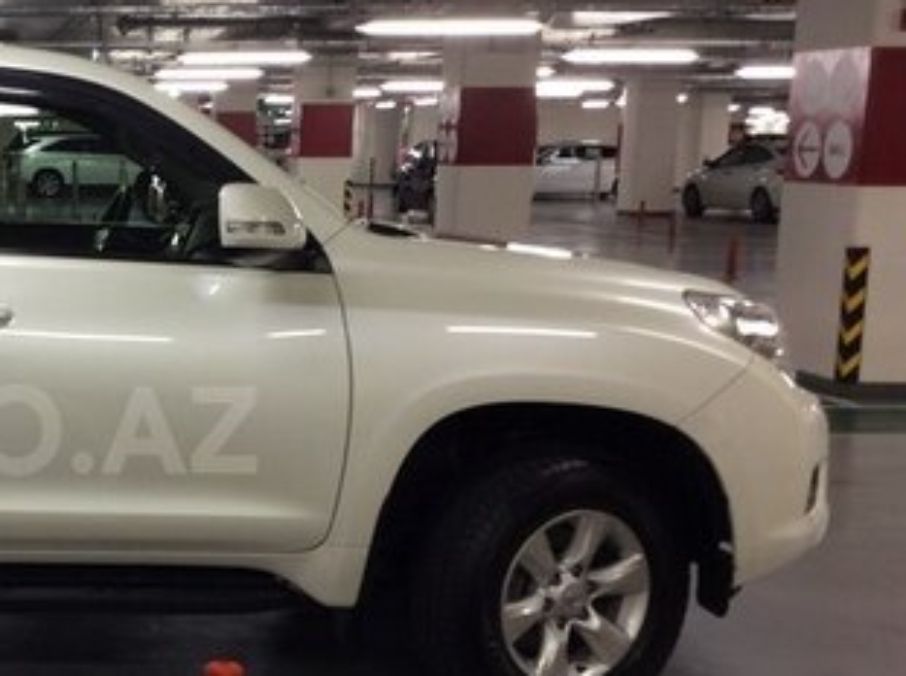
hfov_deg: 26.7
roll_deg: +1.1
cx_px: -41
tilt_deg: -10.1
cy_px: 430
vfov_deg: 21.5
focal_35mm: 68
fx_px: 1776
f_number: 2.4
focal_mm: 3.3
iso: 40
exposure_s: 1/25
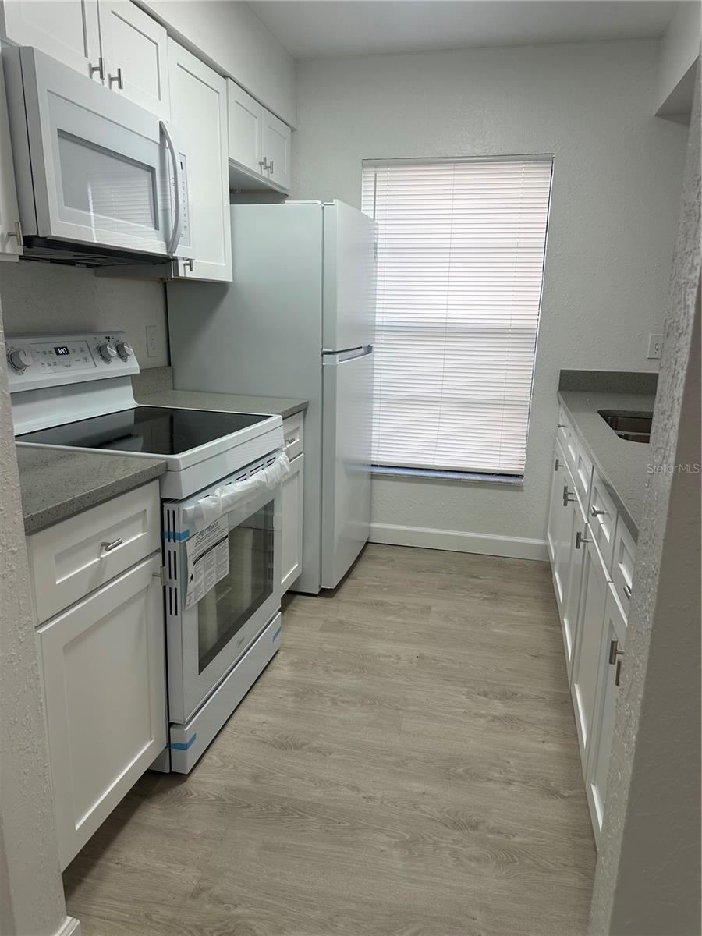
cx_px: 351
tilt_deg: -13.9
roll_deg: -2.2
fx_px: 649
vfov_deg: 71.6
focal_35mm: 24
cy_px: 468
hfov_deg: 56.8
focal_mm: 6.86
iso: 80
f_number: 1.78
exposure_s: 1/120
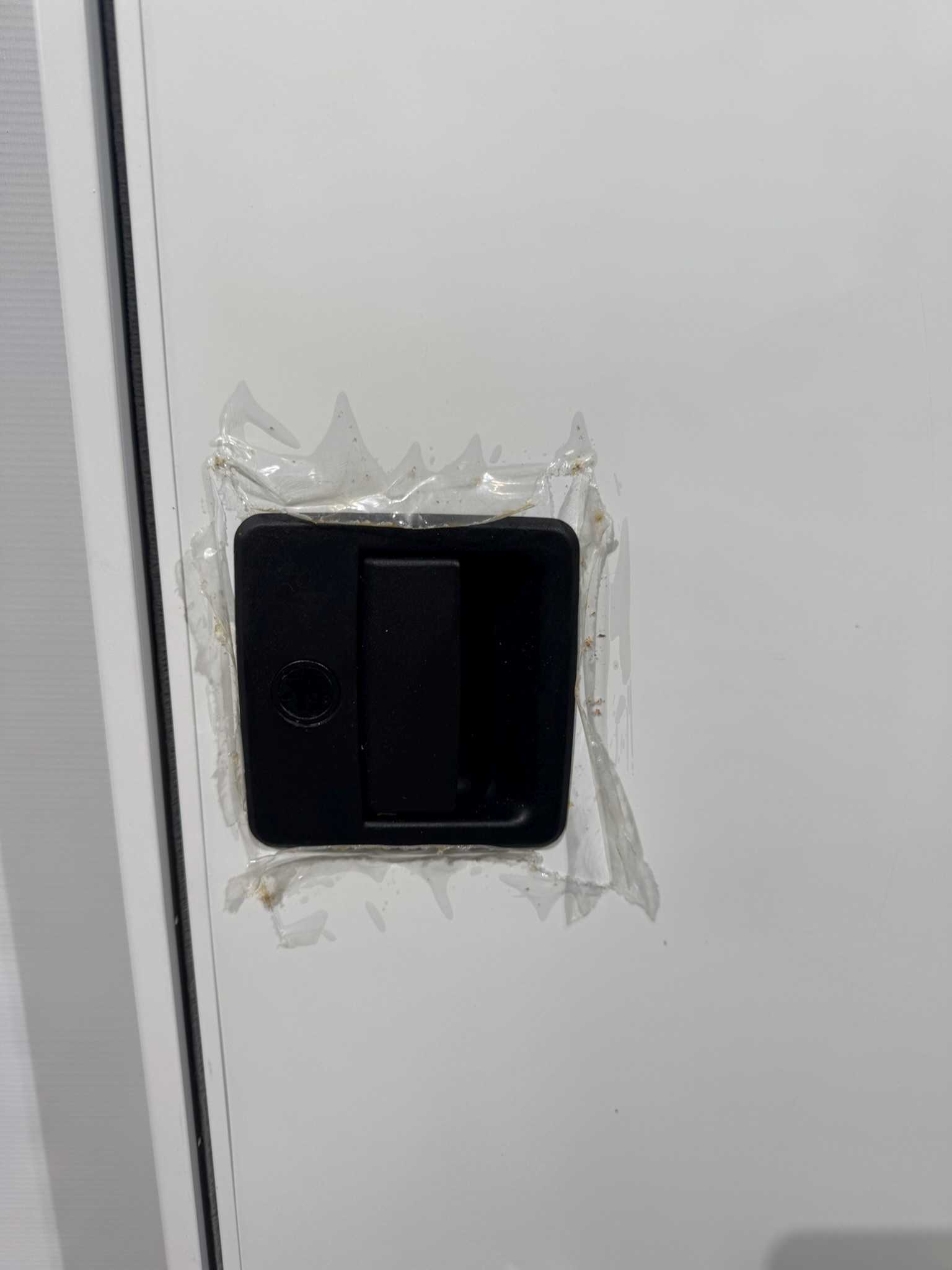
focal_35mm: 24
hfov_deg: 56.8
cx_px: 476
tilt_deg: -17.3
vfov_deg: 71.6
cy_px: 635
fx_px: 880
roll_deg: -0.3
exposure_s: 1/155
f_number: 1.78
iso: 64
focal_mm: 6.76
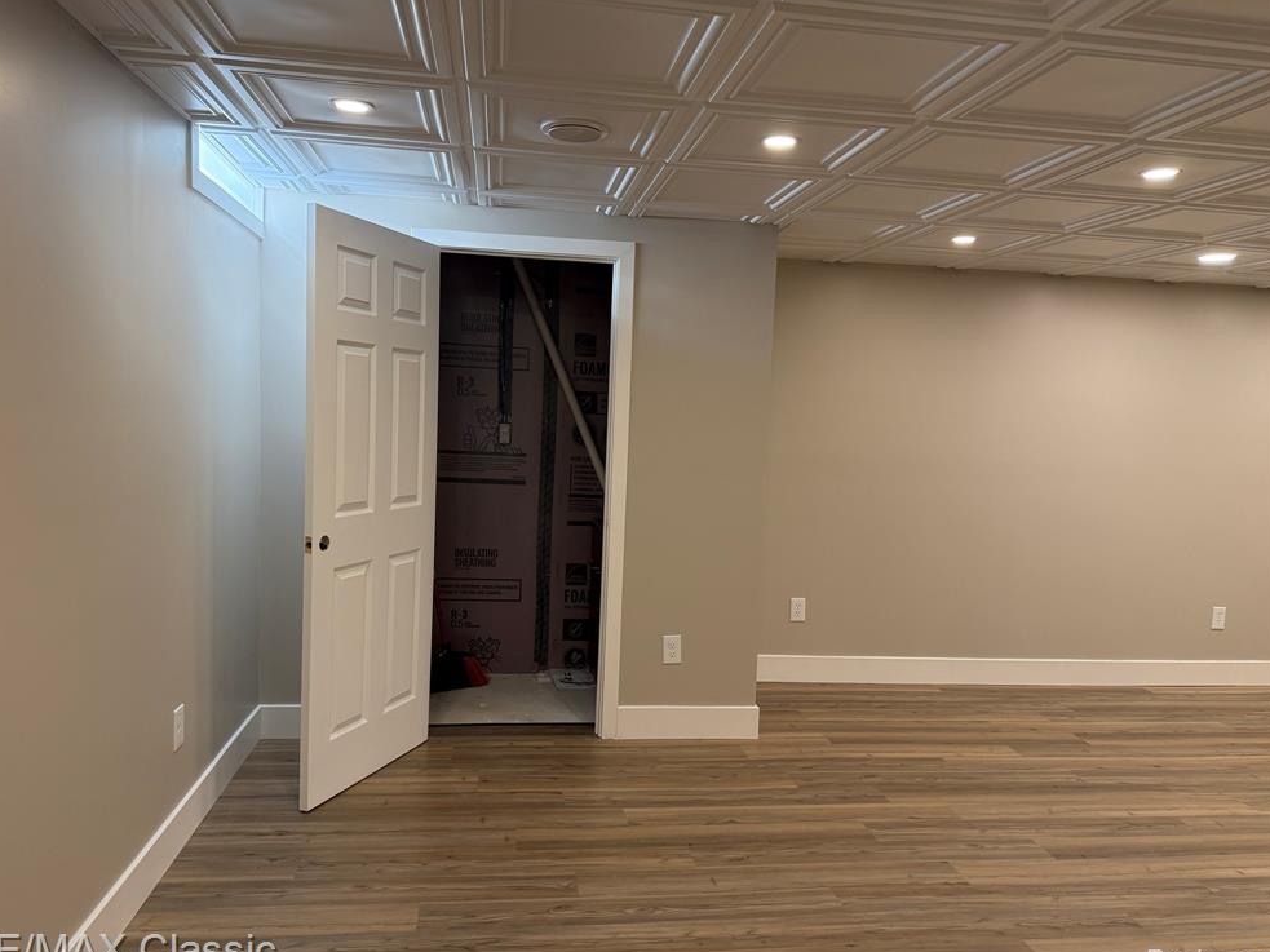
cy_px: 484
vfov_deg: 54.9
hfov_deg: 69.4
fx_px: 917
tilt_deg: -4.3
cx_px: 616
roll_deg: -1.7
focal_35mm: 25
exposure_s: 1/126
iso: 200
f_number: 1.78
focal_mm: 6.76
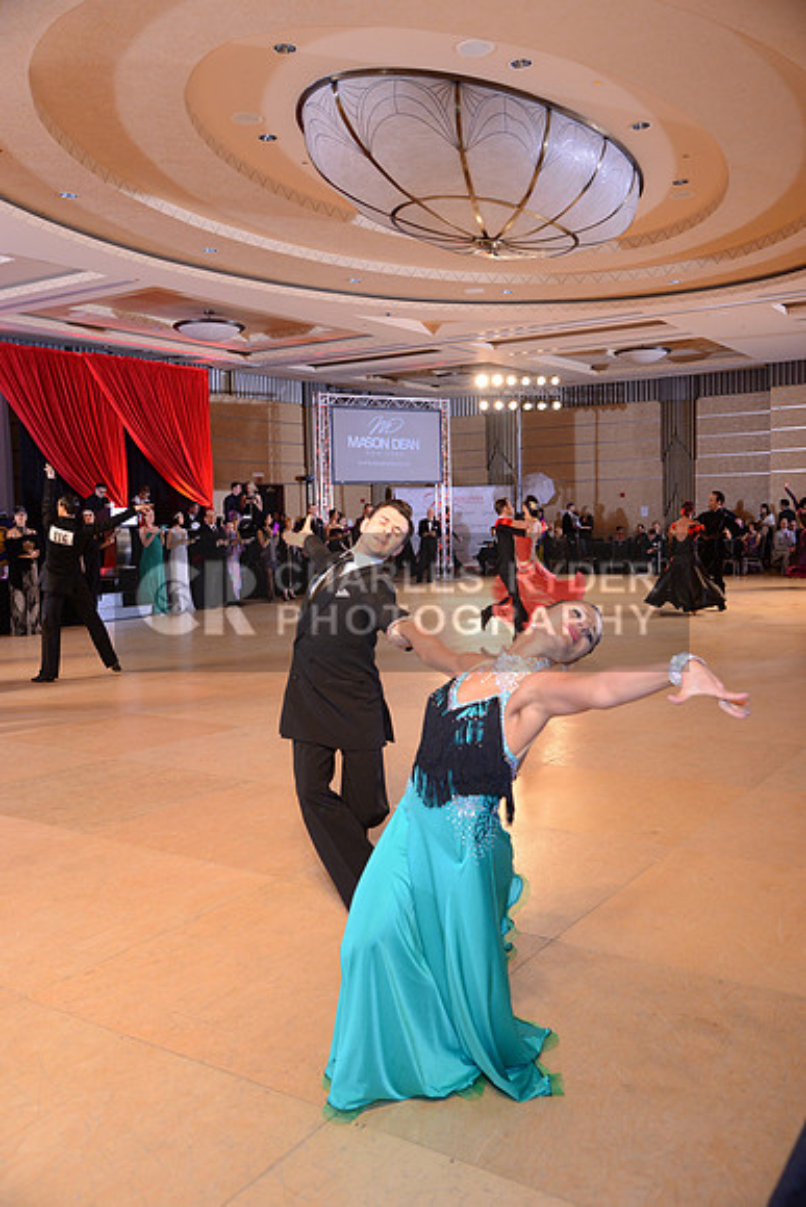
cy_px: 604
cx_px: 403
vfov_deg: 60.3
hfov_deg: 42.3
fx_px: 1040
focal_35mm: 31
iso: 1600
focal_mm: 31
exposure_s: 1/250
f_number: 5
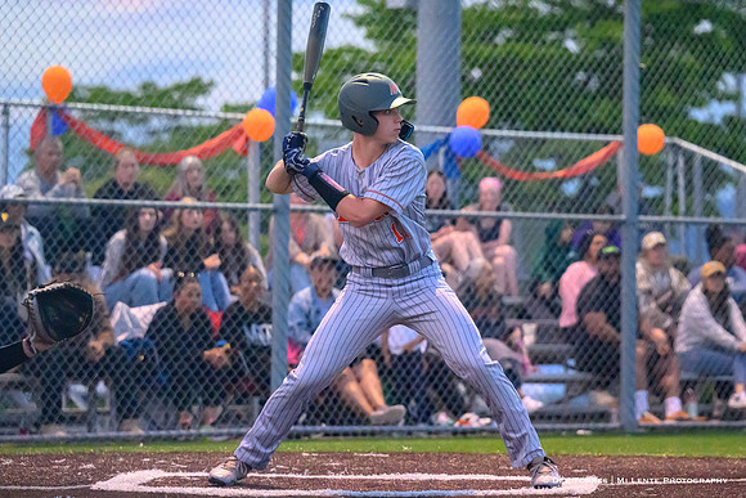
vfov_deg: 8.2
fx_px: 3489
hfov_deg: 12.2
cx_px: 393
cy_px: 247
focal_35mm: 168
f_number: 2.8
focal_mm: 125
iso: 12800
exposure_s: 1/2000
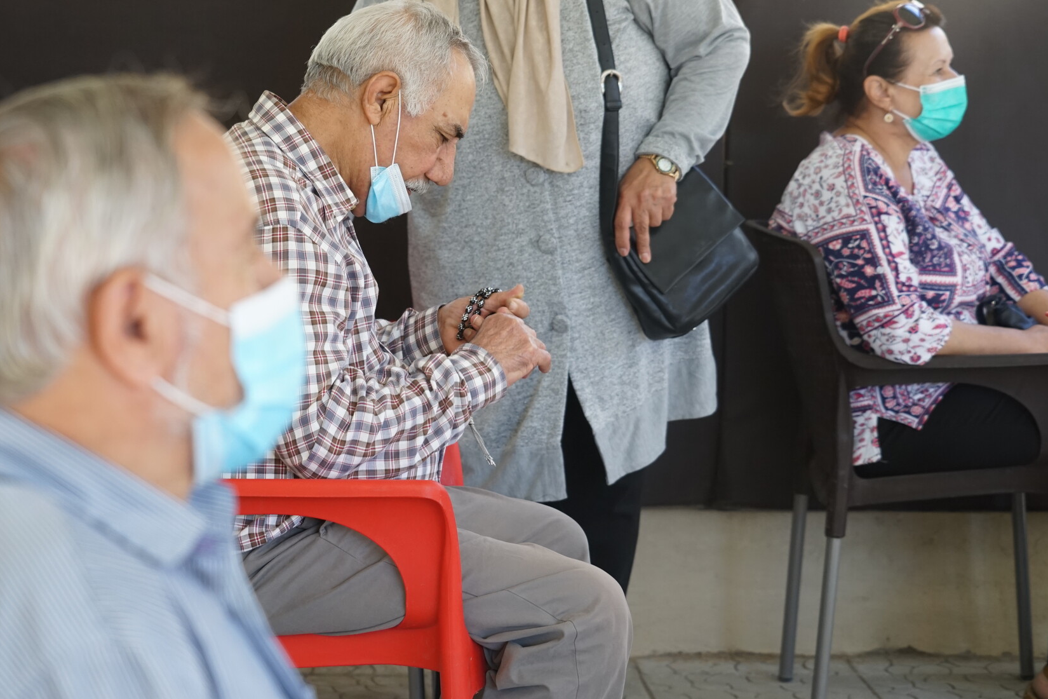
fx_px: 2998
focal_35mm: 103
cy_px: 312
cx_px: 420
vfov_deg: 13.3
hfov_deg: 19.8
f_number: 5.6
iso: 640
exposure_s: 1/100
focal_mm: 85
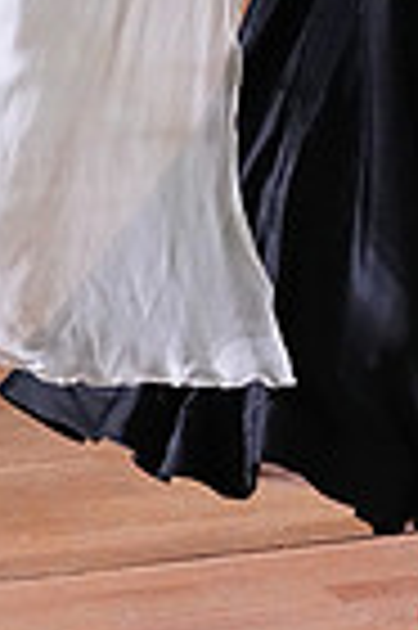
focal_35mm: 385
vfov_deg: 5.3
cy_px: -554
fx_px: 6722
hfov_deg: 3.6
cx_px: 596
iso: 10000
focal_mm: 93
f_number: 5.6
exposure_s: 1/400
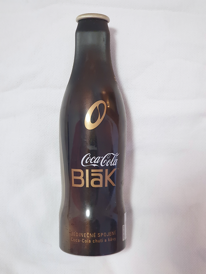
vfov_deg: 36.8
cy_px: 137
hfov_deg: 28.0
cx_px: 103
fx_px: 413
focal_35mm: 52
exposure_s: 1/15
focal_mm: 6
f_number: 2.4
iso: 250
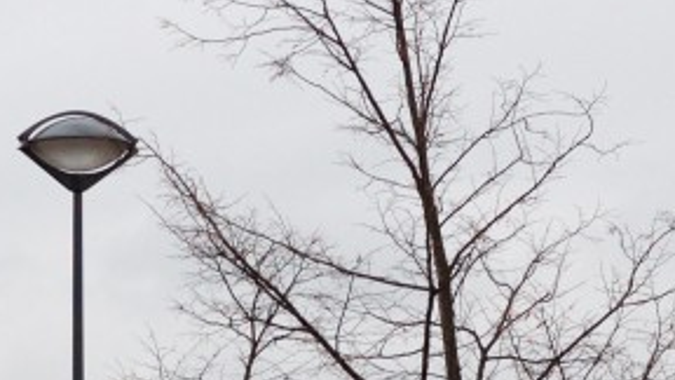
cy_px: 589
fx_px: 4994
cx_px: 9
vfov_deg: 4.3
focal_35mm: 279
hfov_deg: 7.7
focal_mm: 50
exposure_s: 1/125
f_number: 5.6
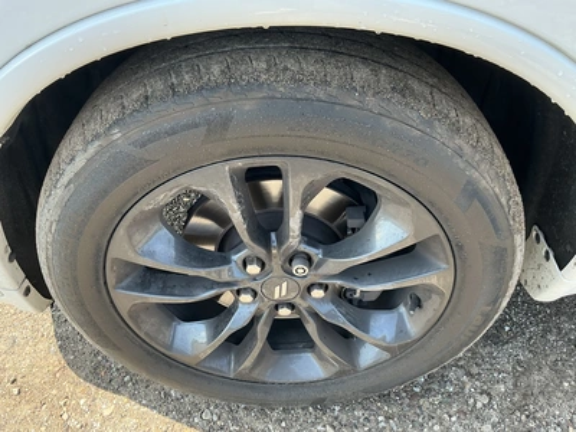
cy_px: 216
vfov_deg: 49.7
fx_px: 466
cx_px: 288
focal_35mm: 28
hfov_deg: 63.4
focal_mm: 3
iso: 32
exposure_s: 1/153
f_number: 1.8
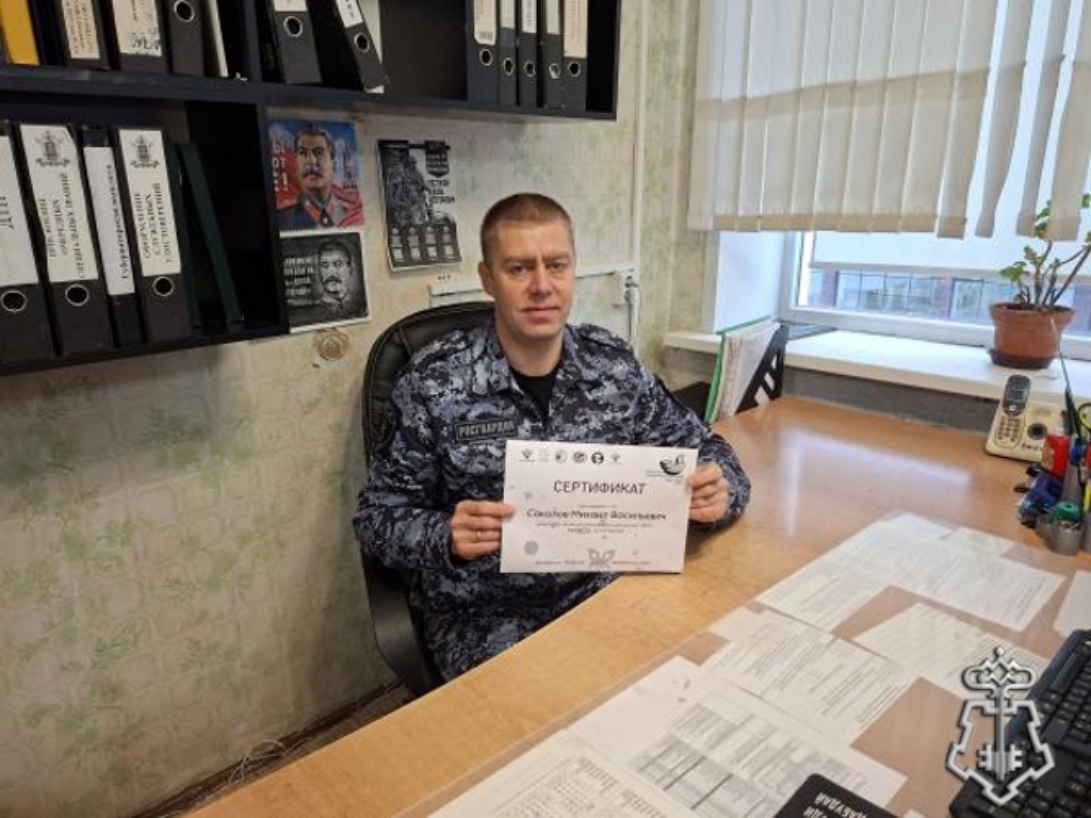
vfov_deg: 58.9
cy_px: 409
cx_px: 546
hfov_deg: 73.9
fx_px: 725
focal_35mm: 23
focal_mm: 5.54
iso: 250
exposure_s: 1/33
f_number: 1.8
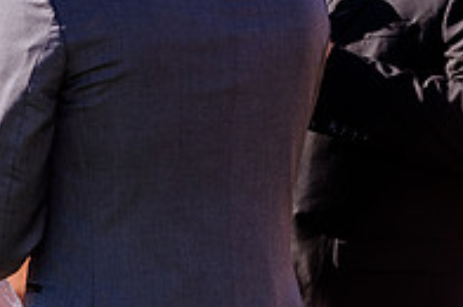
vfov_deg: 3.0
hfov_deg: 4.5
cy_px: -73
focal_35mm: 461
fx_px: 5919
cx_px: -42
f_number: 3.5
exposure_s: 1/800
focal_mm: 135
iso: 200
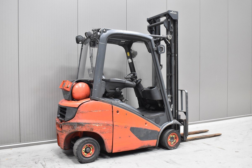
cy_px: 84
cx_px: 126
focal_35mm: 36
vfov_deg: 36.9
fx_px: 252
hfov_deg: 53.1
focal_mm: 24
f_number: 5
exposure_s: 1/20
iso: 1600
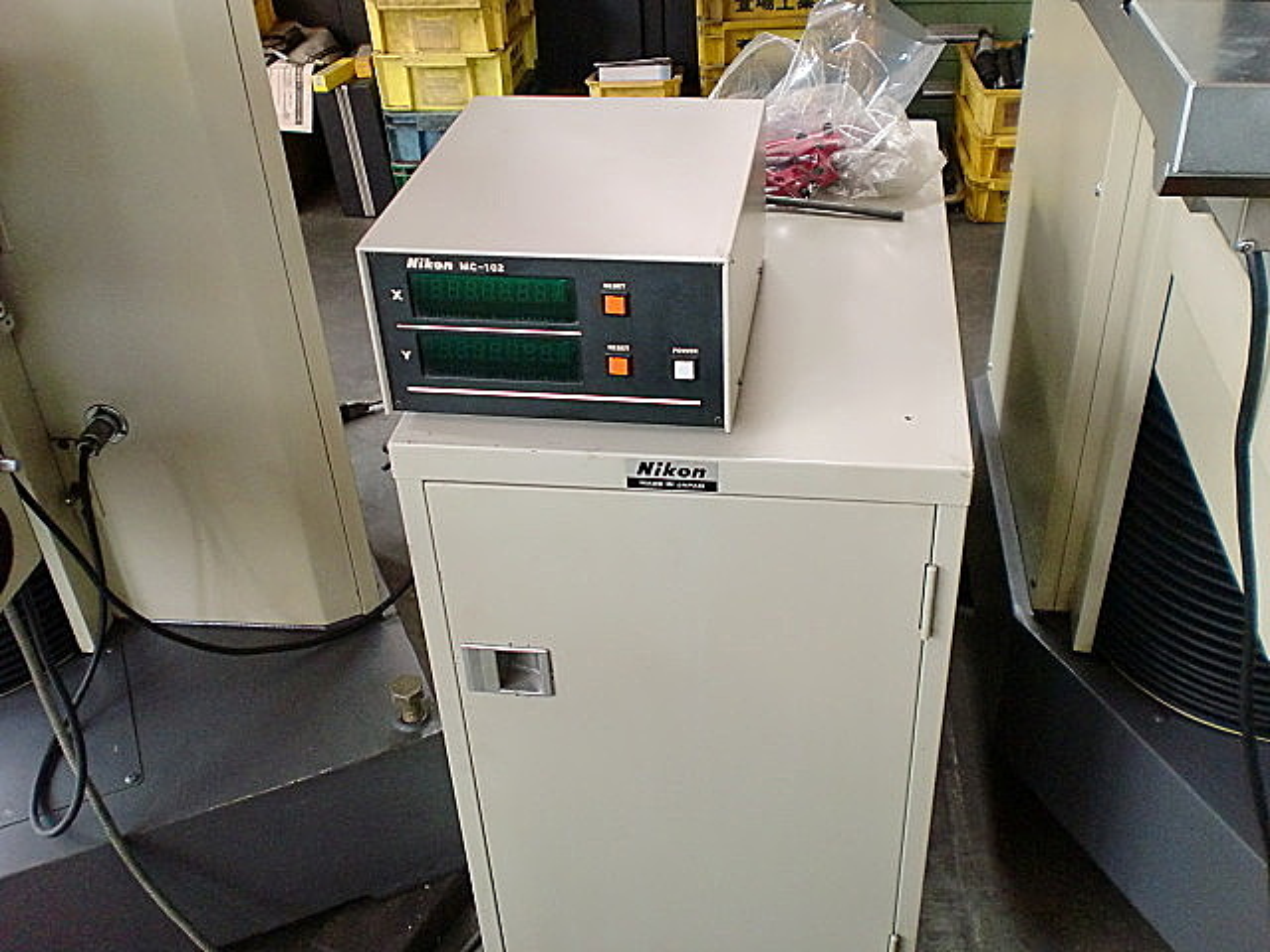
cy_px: 476
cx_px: 635
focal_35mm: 35
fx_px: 1284
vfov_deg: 40.7
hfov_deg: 52.6
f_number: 3.1
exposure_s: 1/60
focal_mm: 6.3
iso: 250
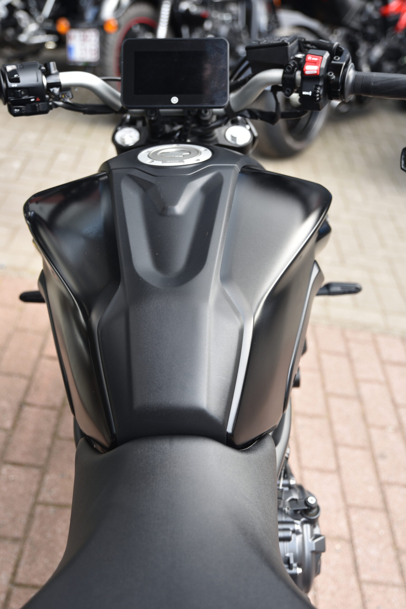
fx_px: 760
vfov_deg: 43.6
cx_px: 203
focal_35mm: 45
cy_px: 304
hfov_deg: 29.9
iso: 100
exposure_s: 1/60
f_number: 3.2
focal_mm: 45
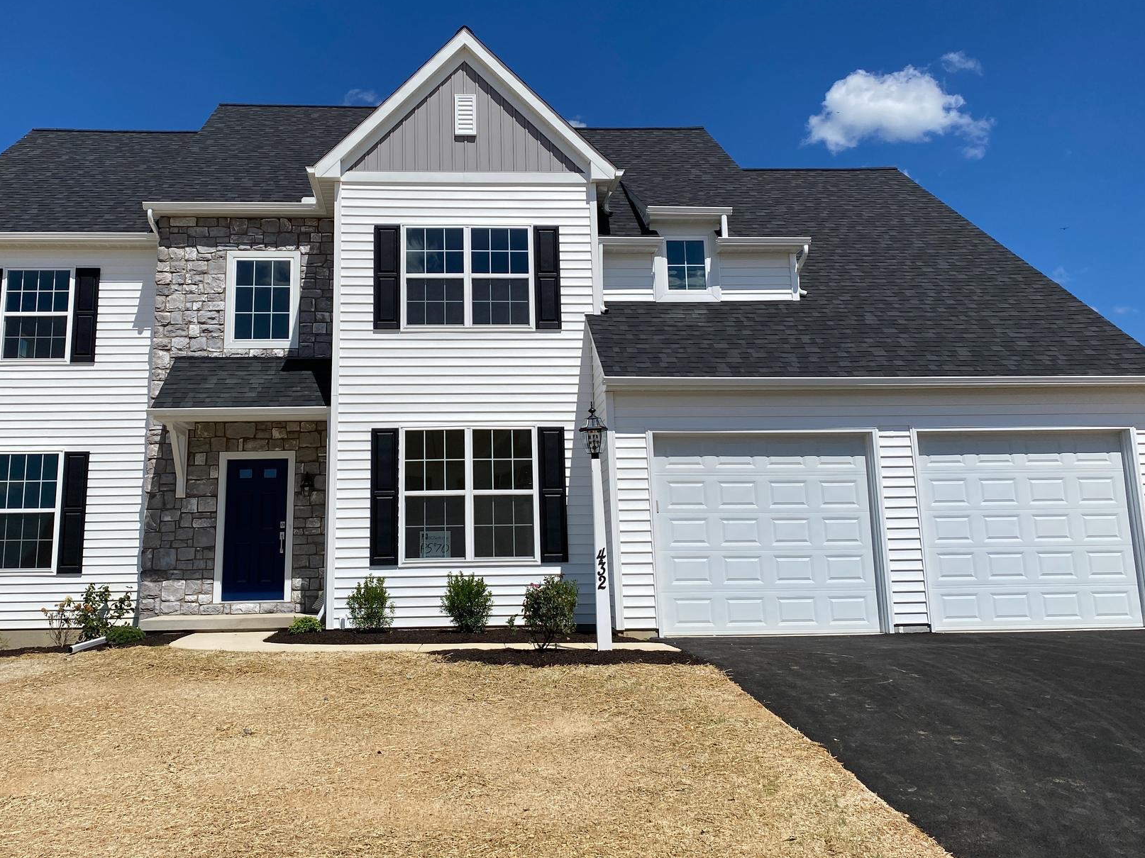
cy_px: 354
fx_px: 1091
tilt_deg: +12.2
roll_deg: +2.2
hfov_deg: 55.1
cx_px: 486
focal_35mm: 33
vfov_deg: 42.8
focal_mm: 4.25
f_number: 1.8
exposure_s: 1/6757
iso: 32
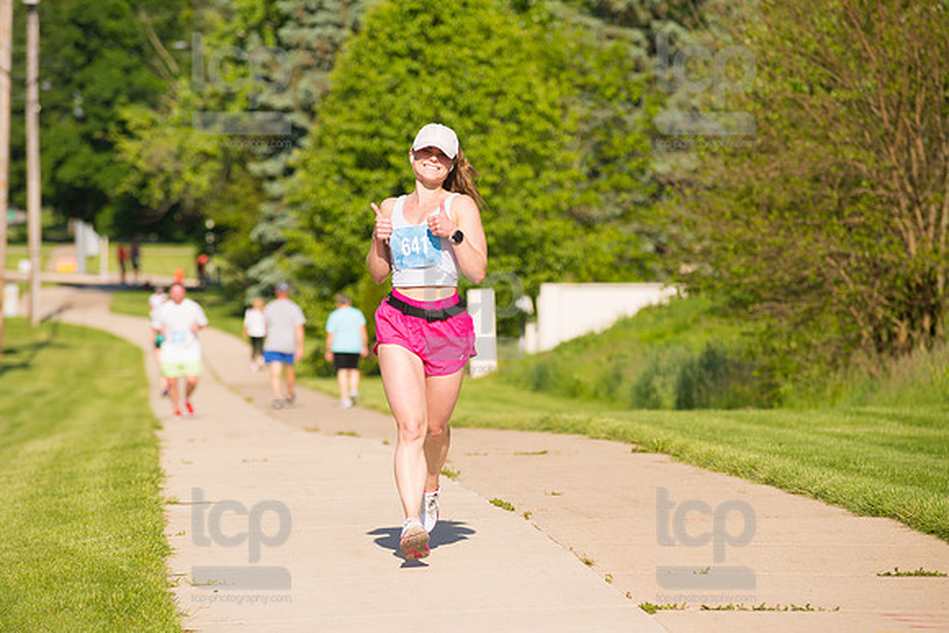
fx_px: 5273
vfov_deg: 6.9
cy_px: 316
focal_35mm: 200
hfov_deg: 10.3
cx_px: 474
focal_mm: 200
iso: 400
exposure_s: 1/2000
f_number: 5.6
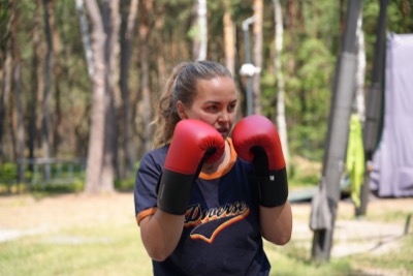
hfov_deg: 25.4
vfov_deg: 17.1
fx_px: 918
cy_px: 138
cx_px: 206
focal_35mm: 80
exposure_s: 1/200
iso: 100
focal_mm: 80
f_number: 4
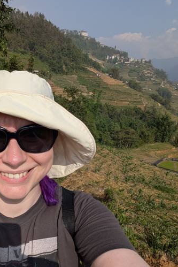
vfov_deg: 65.4
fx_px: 208
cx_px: 63
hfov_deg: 45.9
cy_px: 139
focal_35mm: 28
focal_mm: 2.74
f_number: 2.2
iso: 38
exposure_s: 1/2933
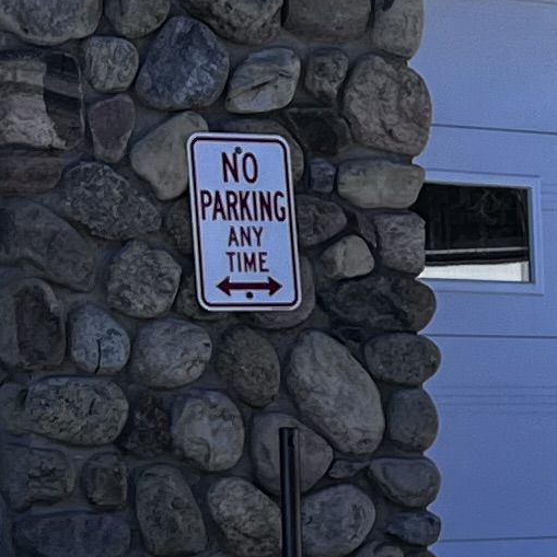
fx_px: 3313
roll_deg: -0.4
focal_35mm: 182
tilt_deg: -10.4
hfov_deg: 8.7
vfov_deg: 9.2
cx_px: 1347
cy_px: 985
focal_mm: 5.7
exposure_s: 1/1252
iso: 50
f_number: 1.5
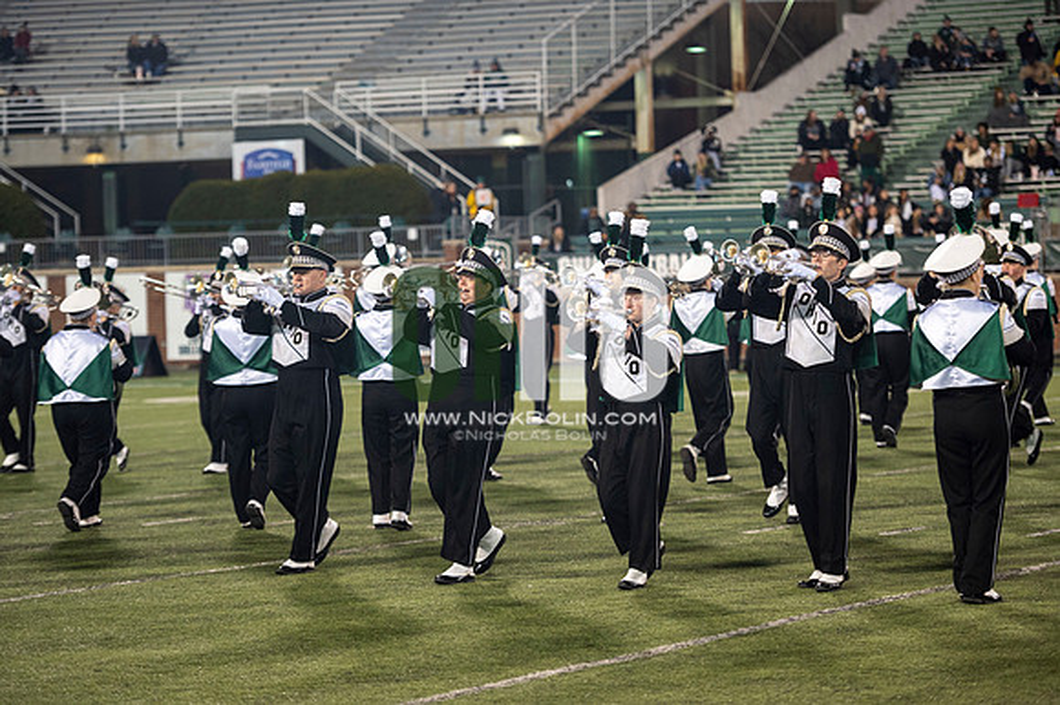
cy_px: 352
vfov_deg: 11.2
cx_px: 530
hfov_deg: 16.8
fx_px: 3590
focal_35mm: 122
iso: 1000
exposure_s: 1/500
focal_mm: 122
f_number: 2.8
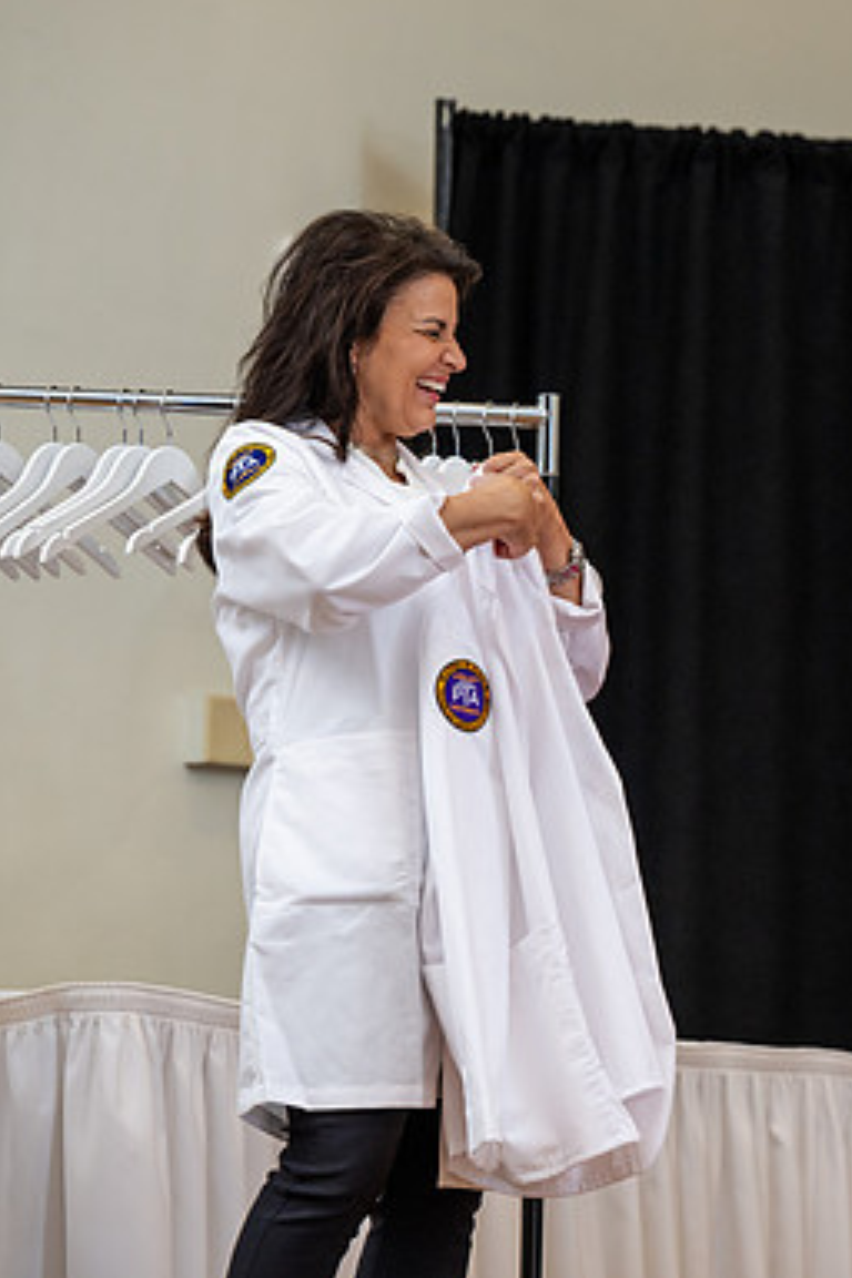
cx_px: 855
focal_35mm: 166
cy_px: 641
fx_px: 5893
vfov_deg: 12.4
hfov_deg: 8.2
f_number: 3.5
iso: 1600
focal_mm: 110
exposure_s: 1/200
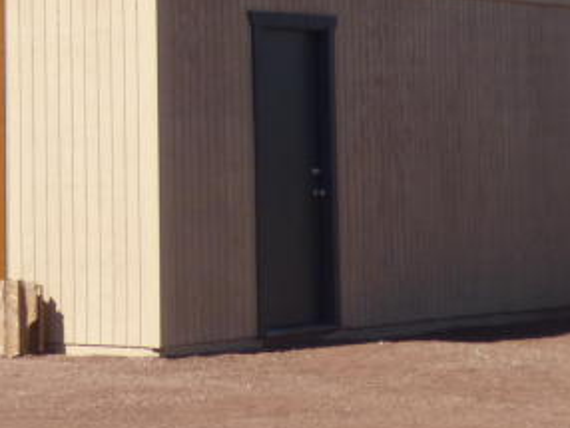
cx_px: -175
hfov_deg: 11.9
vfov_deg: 9.1
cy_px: -70
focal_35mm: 161
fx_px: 2653
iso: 100
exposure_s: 1/1600
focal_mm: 7.79
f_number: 3.7
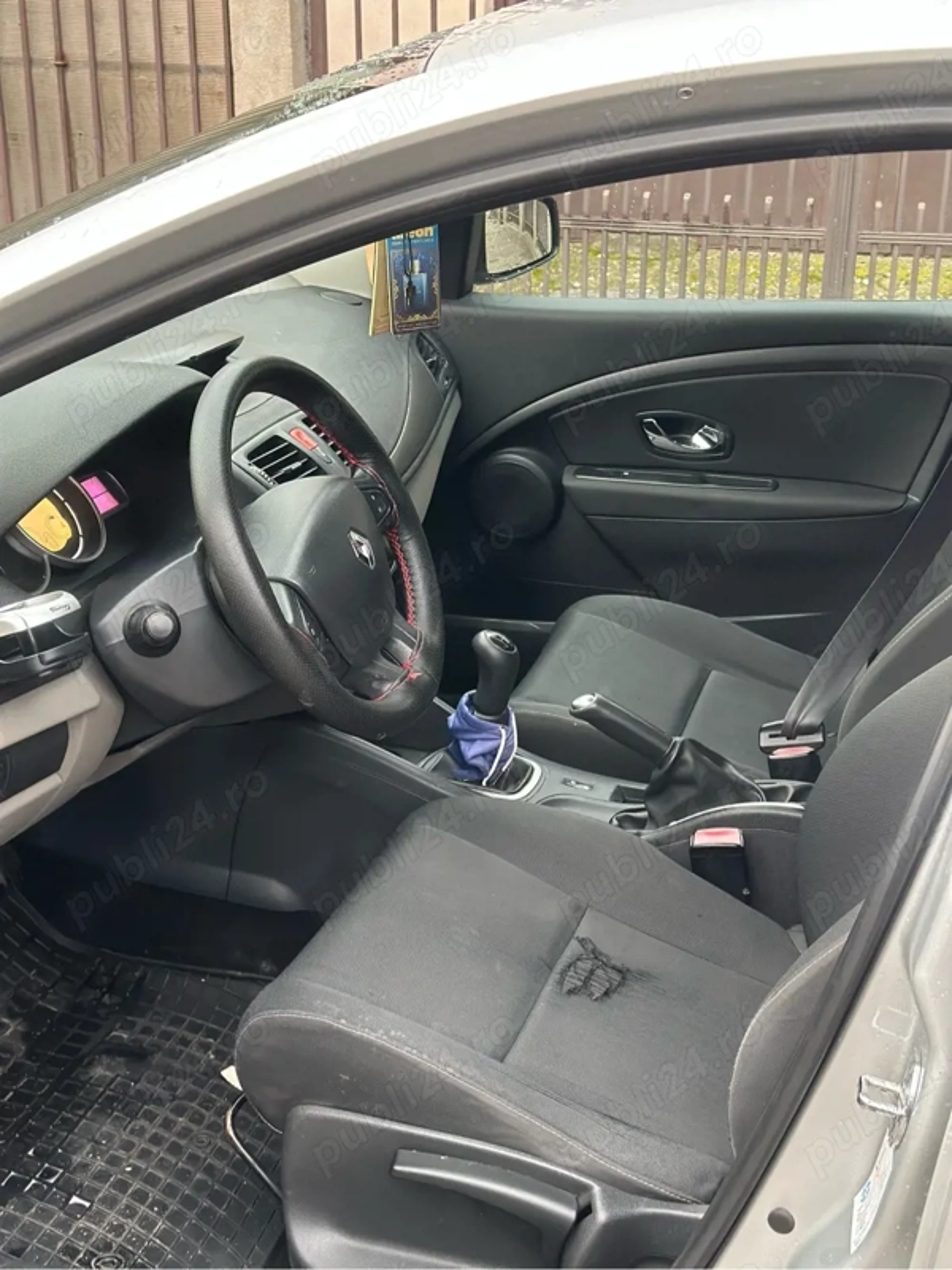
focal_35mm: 48
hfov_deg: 30.3
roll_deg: -0.6
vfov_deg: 39.7
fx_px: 1760
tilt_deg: -22.1
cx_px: 476
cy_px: 635
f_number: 1.78
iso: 400
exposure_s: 1/49
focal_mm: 6.86
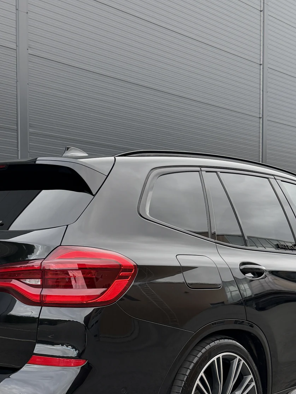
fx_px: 627
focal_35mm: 55
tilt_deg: +0.3
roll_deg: -0.3
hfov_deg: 26.6
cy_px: 248
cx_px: 147
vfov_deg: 34.7
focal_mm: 6.76
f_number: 1.78
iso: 160
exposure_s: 1/218
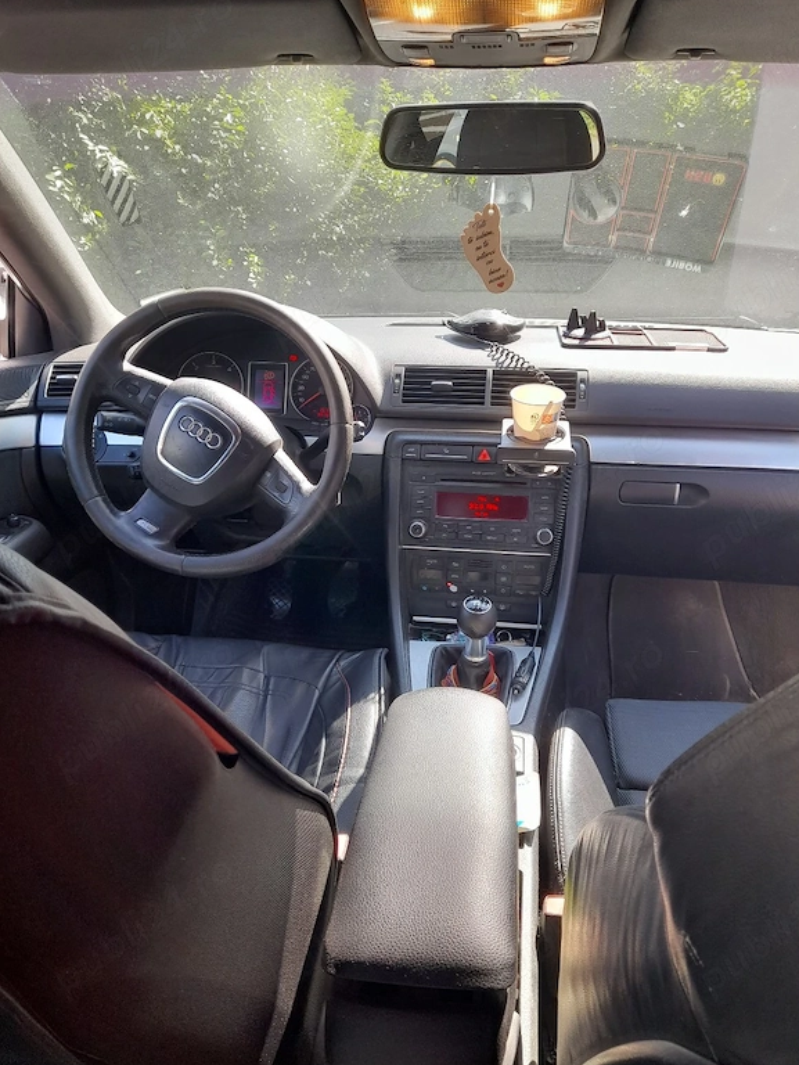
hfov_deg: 53.1
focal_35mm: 26
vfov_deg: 67.3
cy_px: 526
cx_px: 414
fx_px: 800
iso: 40
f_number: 2
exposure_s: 1/100
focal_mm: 4.6
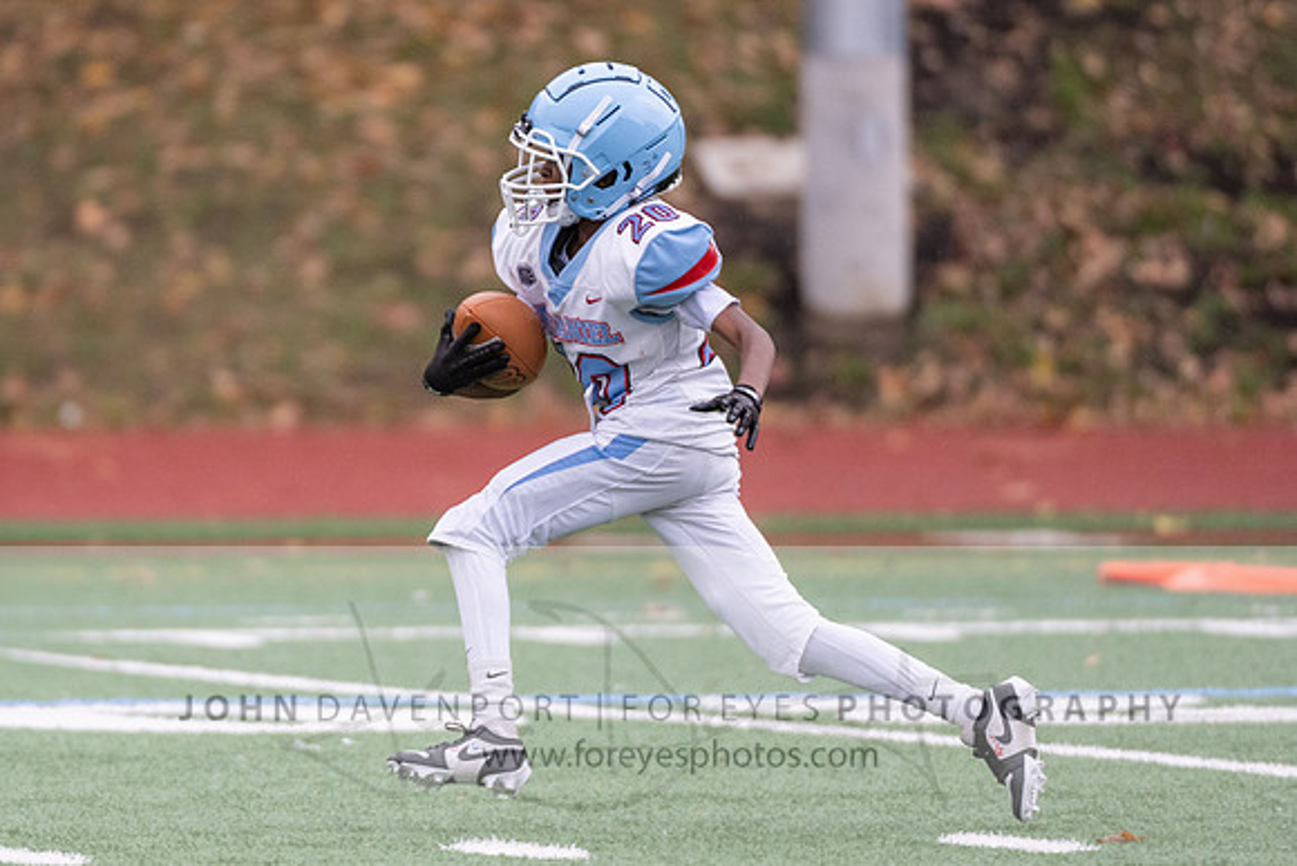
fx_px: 20963
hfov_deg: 3.5
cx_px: 506
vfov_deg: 2.4
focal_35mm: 582
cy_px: 283
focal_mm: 400
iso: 2000
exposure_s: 1/1000
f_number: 4
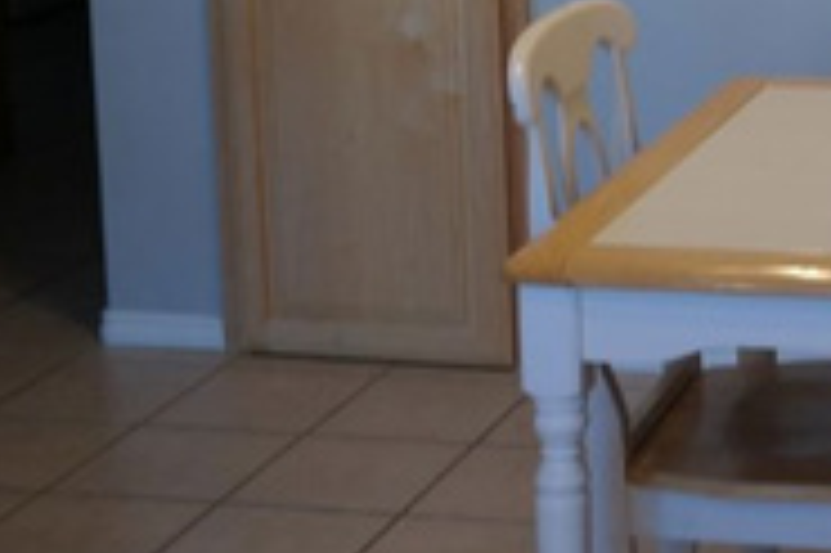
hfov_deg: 18.7
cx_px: 970
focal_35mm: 104
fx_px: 2398
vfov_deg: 12.8
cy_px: -126
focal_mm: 20
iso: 200
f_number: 3.5
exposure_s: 1/40
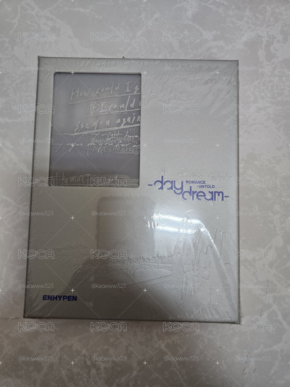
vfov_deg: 73.9
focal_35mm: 23
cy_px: 194
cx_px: 145
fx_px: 257
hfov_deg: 58.9
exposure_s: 1/120
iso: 250
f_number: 1.8
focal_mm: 5.4
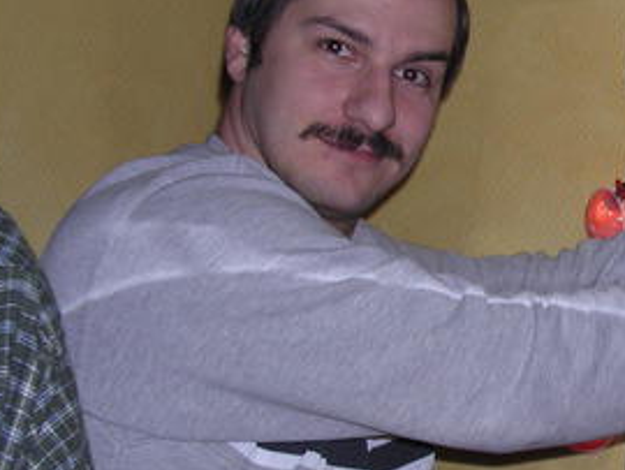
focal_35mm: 90
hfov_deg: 20.6
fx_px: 1626
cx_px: 706
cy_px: 273
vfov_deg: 16.4
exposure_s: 1/60.1
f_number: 2.8
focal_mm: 5.8
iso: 100
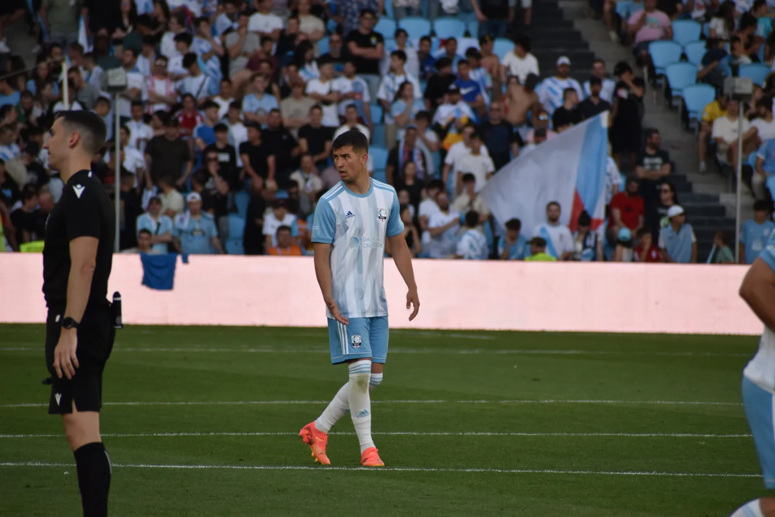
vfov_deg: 3.1
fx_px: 9688
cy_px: 258
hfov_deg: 4.6
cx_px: 388
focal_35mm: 450
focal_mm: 300
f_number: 6.3
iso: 560
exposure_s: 1/500
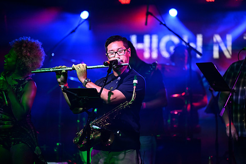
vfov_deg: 7.9
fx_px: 1196
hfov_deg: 11.7
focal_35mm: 175
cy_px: 82
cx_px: 123
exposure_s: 1/2500
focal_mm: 175
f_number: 2.8
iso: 3200
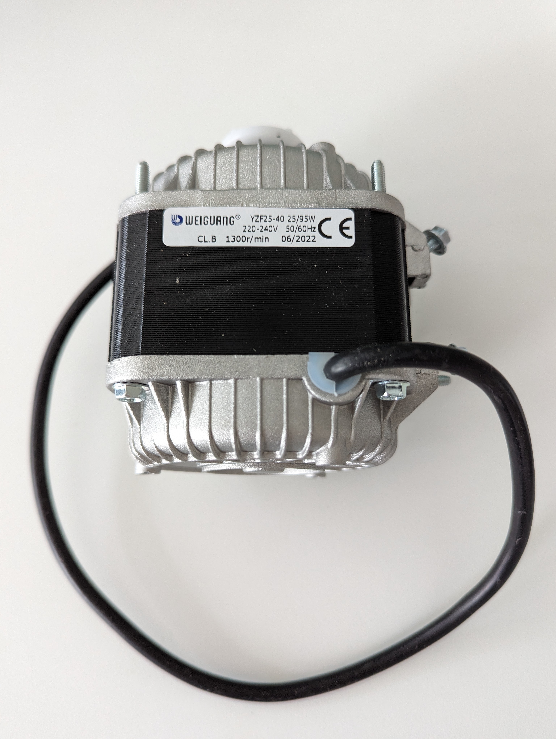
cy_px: 370
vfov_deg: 71.5
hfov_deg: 56.9
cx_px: 278
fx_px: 513
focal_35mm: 24
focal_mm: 6.81
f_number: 1.85
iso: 441
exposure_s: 1/147
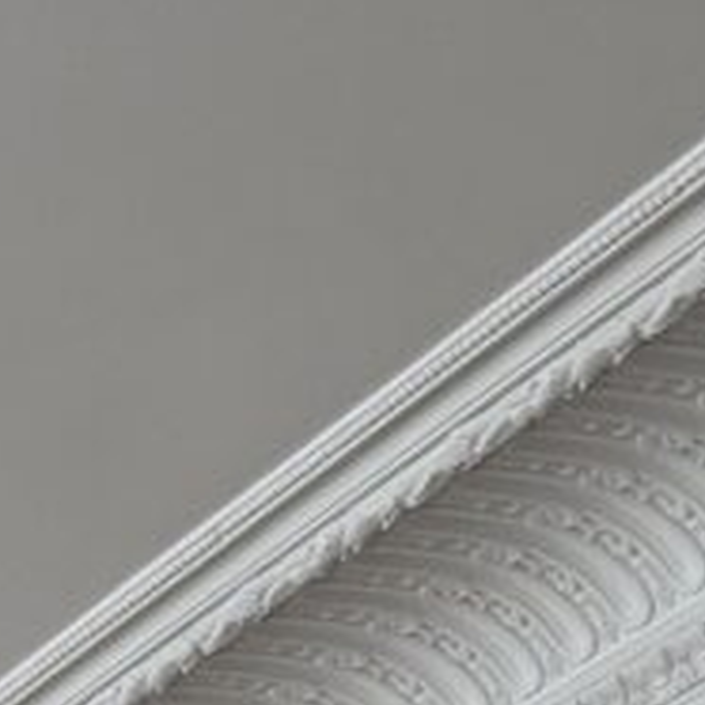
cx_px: -1148
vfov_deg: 8.8
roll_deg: -0.1
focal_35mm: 185
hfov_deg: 8.4
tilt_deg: +14.2
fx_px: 4263
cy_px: 1546
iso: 200
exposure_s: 1/110
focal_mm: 6.76
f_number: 1.78
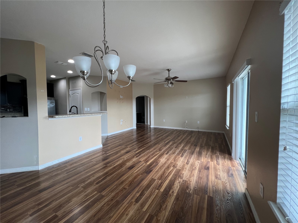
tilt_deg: -2.8
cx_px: 149
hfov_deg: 106.2
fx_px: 112
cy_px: 112
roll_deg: +0.9
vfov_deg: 89.9
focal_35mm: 13
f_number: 1.8
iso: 160
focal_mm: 1.57
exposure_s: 1/120
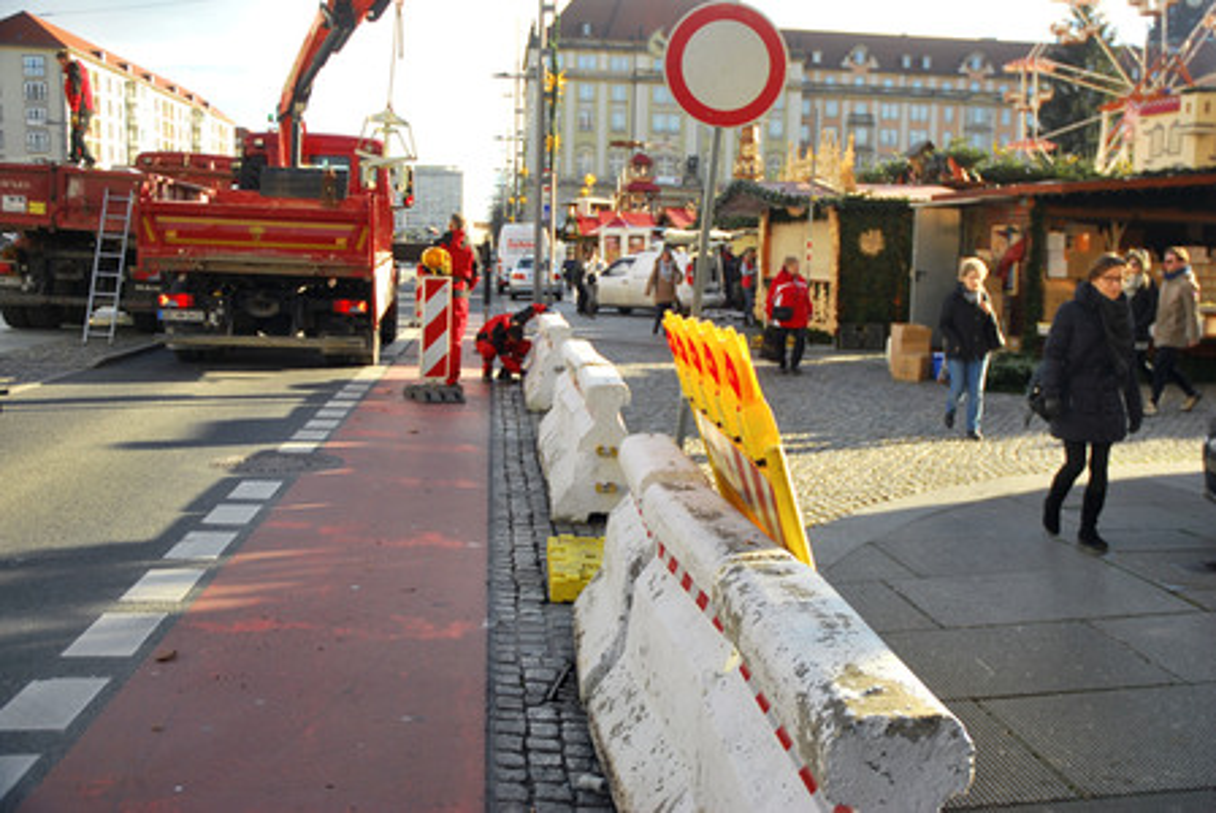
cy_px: 406
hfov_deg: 53.1
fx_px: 1217
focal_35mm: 36
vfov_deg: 36.9
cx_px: 608
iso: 200
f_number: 5
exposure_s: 1/500
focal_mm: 24
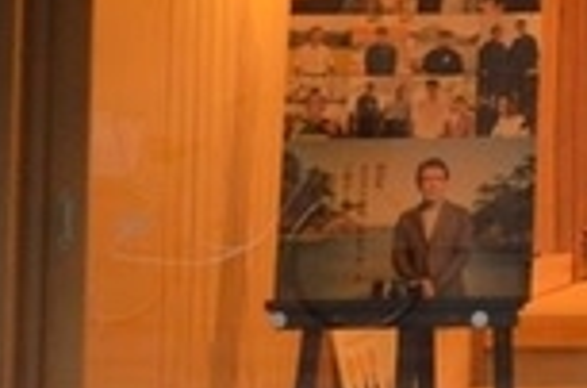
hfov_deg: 8.2
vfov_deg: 5.6
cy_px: -546
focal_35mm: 236
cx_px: 1301
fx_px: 3836
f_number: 3.8
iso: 560
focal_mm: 20
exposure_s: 1/30
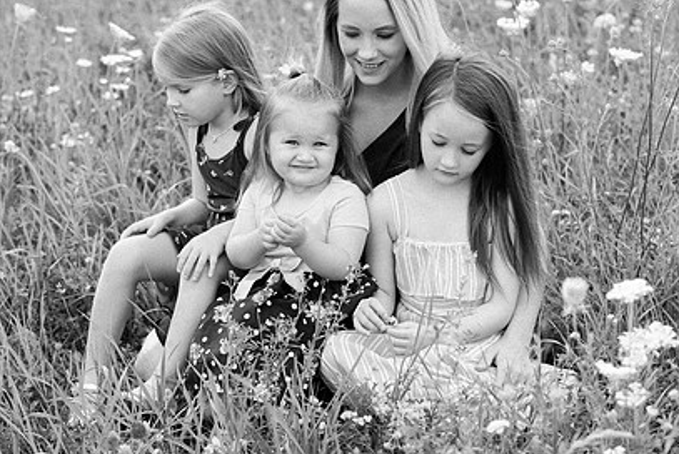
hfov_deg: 17.9
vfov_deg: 12.0
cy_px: 164
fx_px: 2152
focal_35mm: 114
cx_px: 365
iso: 250
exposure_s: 1/800
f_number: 4.5
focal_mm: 78
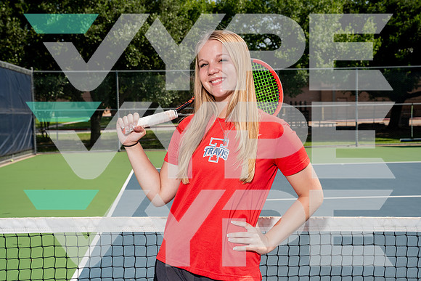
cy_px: 140
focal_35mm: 46
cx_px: 210
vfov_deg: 29.3
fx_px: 538
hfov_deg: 42.7
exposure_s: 1/250
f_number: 8
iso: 100
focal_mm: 46
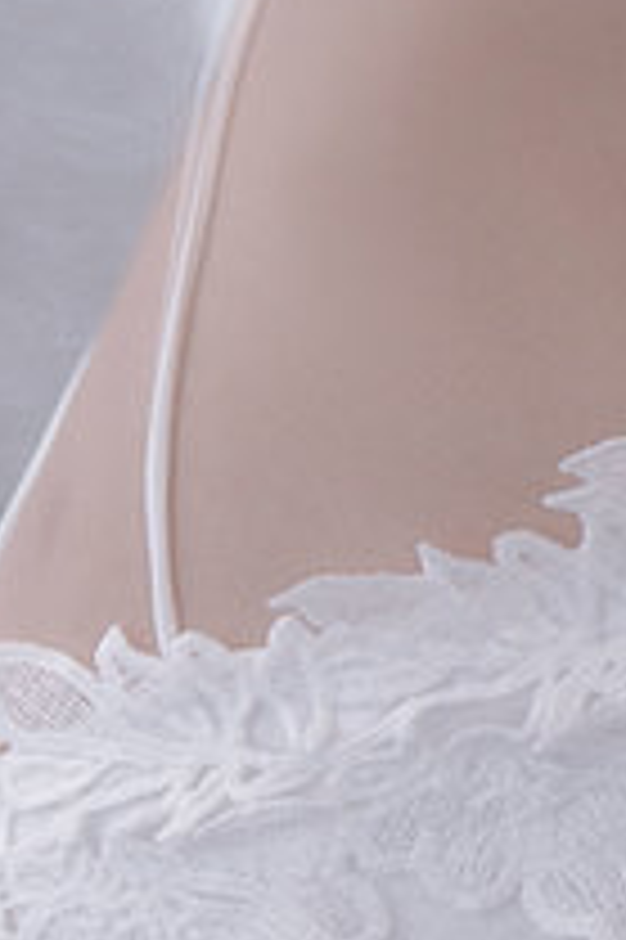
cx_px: 1756
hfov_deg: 4.3
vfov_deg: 6.6
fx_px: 8099
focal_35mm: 310
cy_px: 25
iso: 250
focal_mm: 48
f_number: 2.8
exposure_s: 1/2500
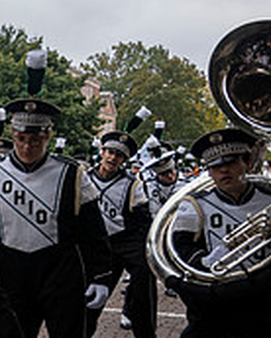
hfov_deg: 17.3
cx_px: -185
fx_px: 761
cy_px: 258
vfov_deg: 24.7
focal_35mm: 76
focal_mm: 24
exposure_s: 1/1600
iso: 500
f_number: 4
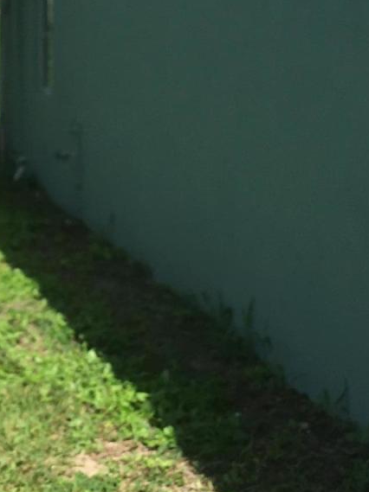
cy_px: 129
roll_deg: -0.9
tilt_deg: -4.2
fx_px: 1451
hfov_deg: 14.4
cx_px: 46
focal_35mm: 102
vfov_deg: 19.2
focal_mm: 4.15
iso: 25
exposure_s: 1/1183
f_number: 2.2
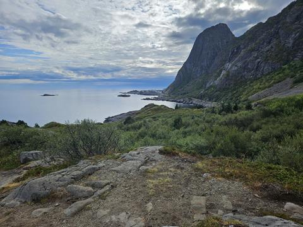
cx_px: 152
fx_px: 201
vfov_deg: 58.9
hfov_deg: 73.9
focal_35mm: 23
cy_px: 114
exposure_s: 1/2635
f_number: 1.8
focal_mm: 5.4
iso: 25
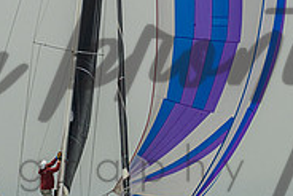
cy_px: 49
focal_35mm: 481
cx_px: 178
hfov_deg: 4.3
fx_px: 3918
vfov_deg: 2.9
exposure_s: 1/2500
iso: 400
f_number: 6.3
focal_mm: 150
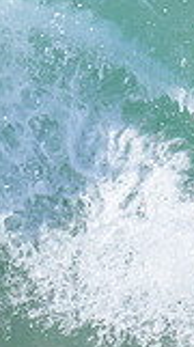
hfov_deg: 0.3
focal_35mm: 4157
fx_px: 38197
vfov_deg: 0.5
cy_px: 180
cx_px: 643
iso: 320
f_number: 6.3
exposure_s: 1/2000
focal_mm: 800
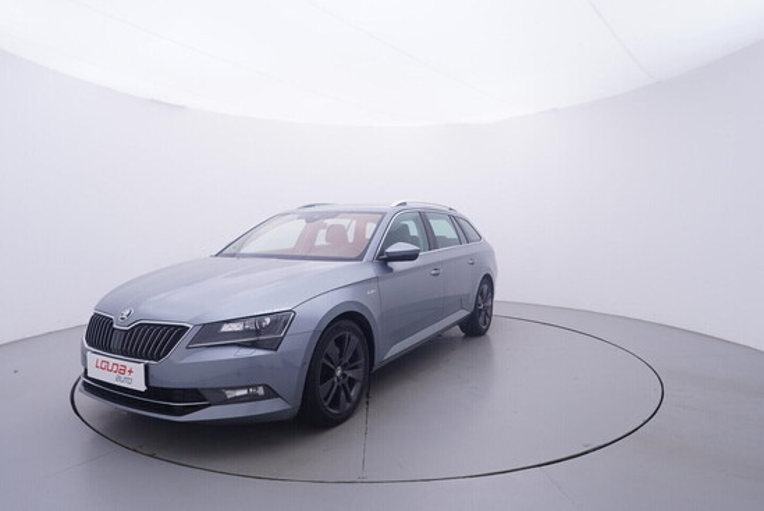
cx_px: 382
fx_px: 478
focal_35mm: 22
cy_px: 256
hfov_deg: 77.3
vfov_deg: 56.2
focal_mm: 15
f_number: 5
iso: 200
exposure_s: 1/80
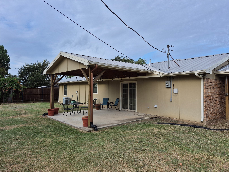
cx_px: 114
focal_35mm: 23
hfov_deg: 73.9
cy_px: 86
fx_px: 152
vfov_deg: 58.9
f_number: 1.8
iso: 25
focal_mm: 5.4
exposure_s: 1/930
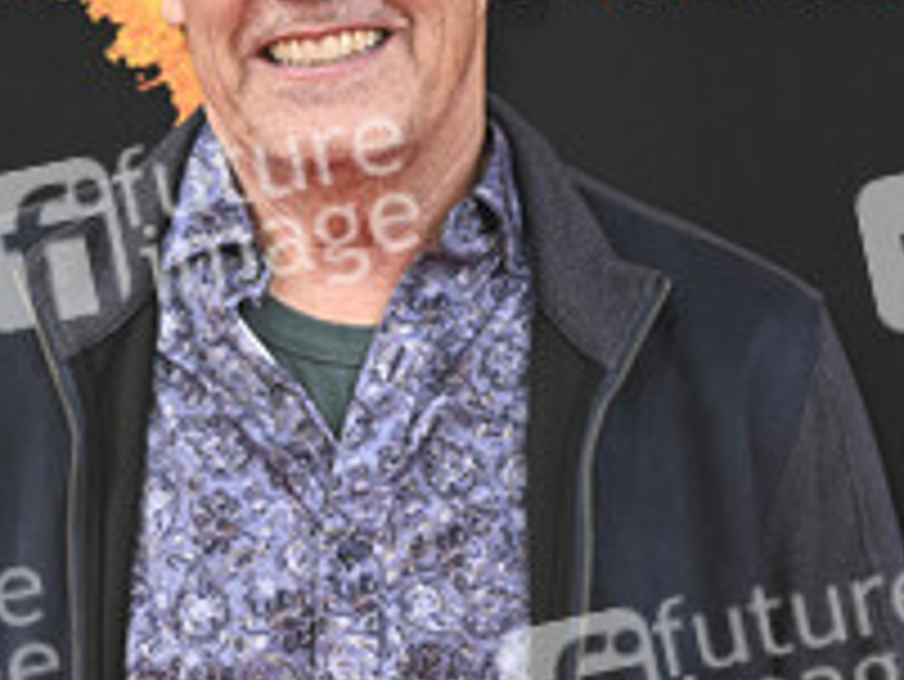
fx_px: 4442
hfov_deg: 11.6
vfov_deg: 8.7
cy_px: 450
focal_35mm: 170
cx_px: 319
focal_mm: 89
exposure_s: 1/320
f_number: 6.3
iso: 640
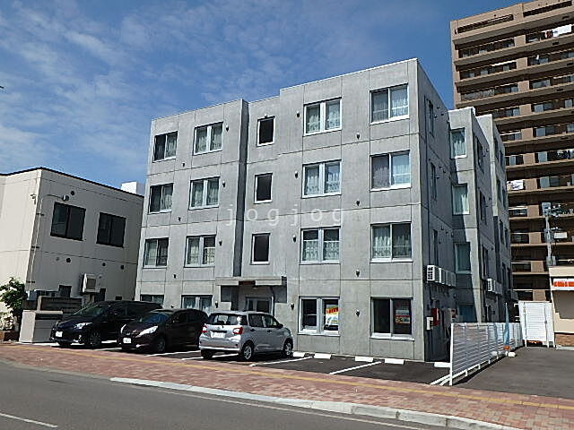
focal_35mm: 29
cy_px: 215
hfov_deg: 61.7
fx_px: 481
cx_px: 287
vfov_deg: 48.2
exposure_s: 1/500
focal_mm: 5.2
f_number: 7.6
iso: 125
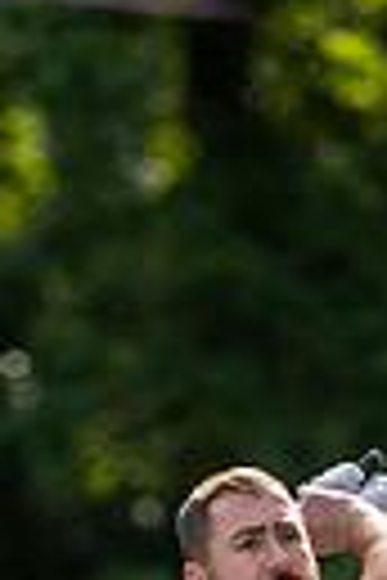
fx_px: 25266
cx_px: 97
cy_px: 953
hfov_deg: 0.9
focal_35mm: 1567
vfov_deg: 1.3
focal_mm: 300
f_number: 4
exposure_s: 1/1000
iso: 400
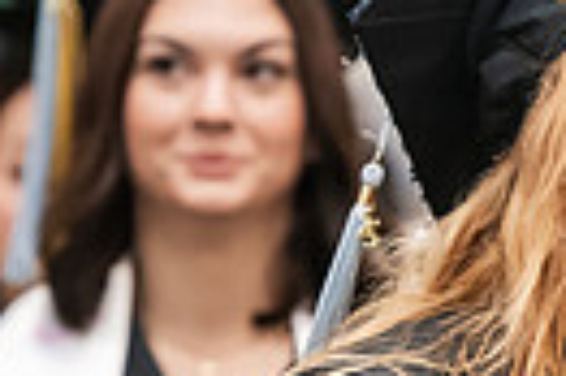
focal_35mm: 709
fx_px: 11133
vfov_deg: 1.9
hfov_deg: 2.9
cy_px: 309
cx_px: 652
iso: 2500
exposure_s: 1/200
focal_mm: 160
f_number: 3.2
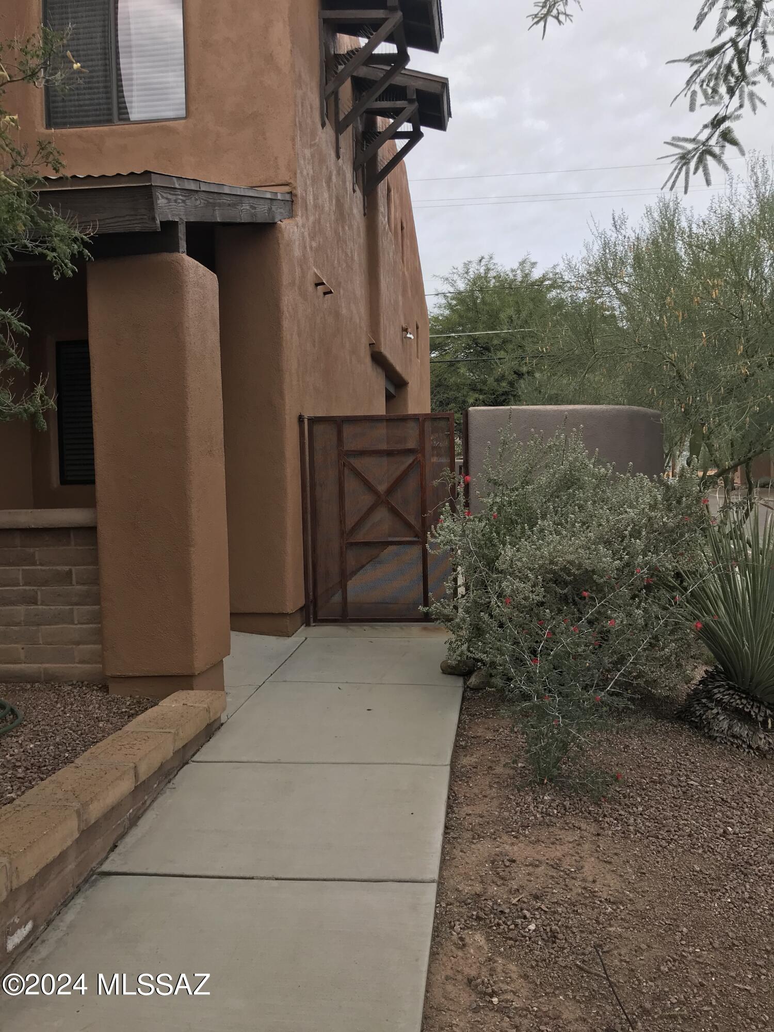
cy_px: 516
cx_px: 387
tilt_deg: -0.7
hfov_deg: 49.7
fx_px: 835
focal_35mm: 28
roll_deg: +2.2
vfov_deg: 63.4
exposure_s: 1/894
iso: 20
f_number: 1.8
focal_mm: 3.99
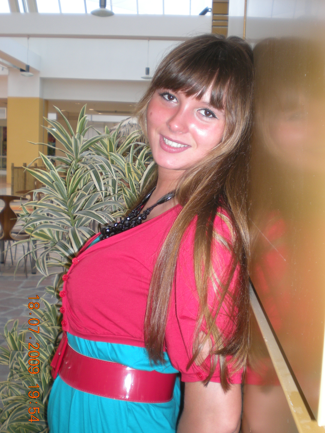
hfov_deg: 32.2
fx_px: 563
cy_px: 220
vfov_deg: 42.1
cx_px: 165
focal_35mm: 45
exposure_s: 1/30
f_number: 3.5
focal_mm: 7.4
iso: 77
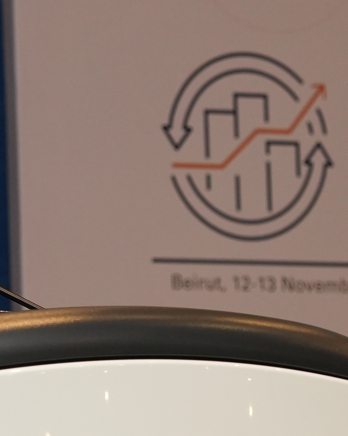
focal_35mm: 423
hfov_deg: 3.7
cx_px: 60
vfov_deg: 4.6
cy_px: 146
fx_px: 5448
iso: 2000
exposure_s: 1/160
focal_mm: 94
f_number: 5.6
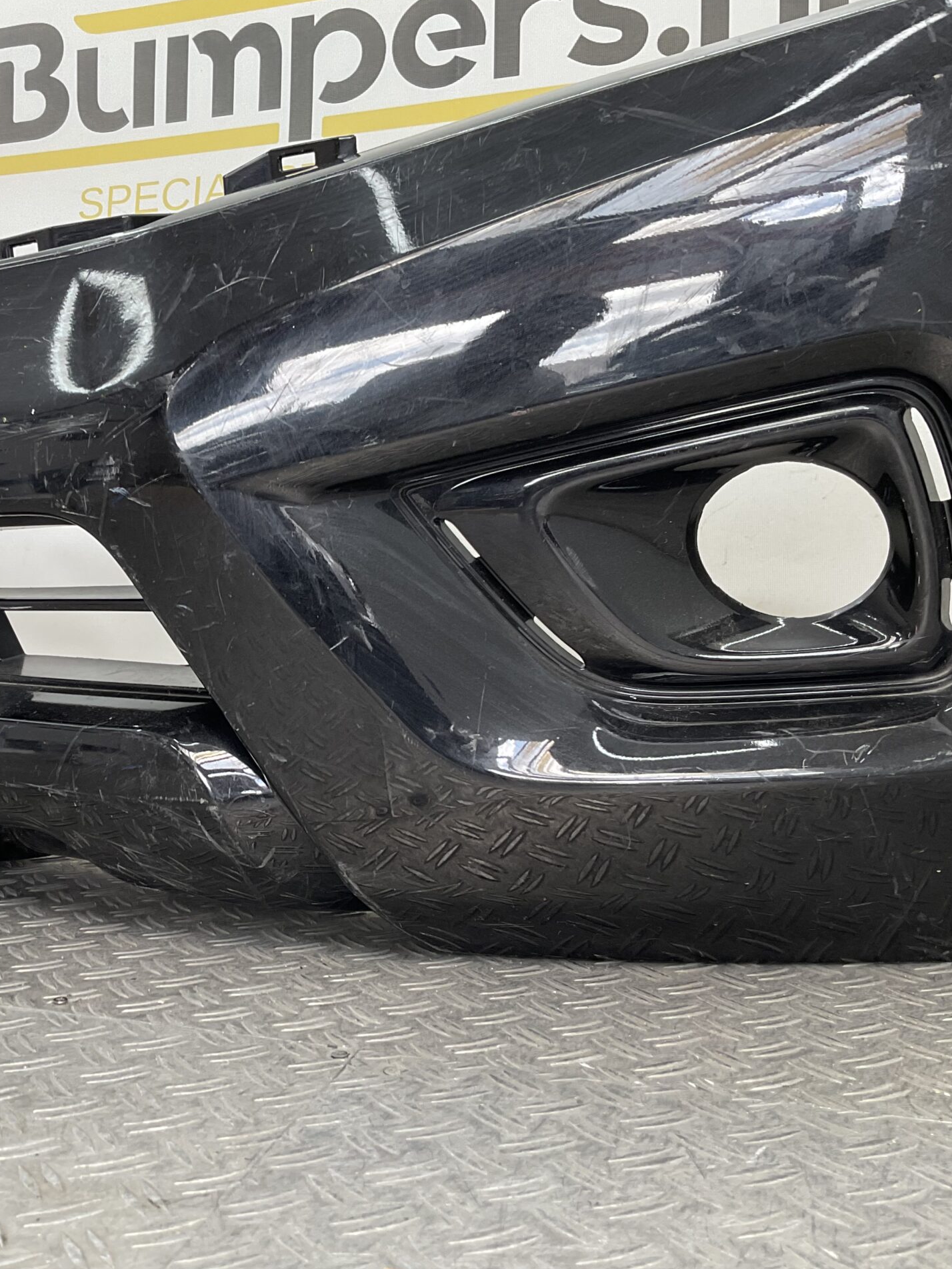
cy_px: 633
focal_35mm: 39
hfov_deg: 36.0
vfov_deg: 47.9
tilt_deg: -5.7
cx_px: 240
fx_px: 1430
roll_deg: +0.1
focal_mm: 3
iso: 25
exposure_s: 1/120
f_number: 1.8
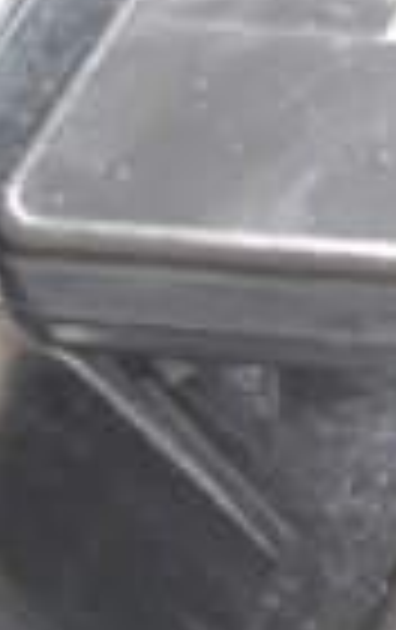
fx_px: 2858
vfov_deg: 12.5
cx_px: 896
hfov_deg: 7.5
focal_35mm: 166
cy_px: 556
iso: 11400
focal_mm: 25
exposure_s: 1/40
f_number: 4
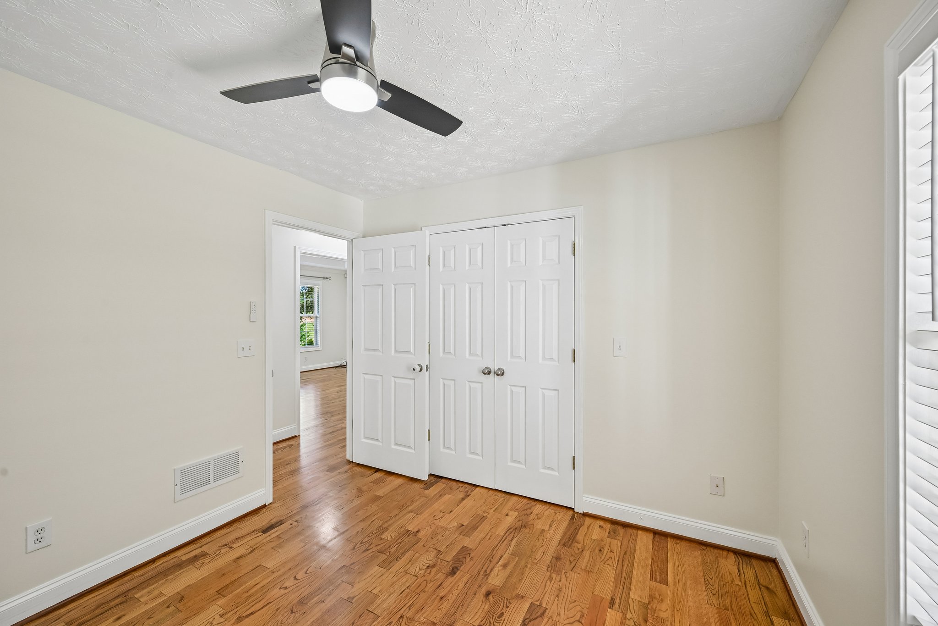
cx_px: 469
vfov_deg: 81.2
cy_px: 313
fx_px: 365
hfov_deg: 104.3
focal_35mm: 14
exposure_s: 1/15
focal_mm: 14
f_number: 8
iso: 250
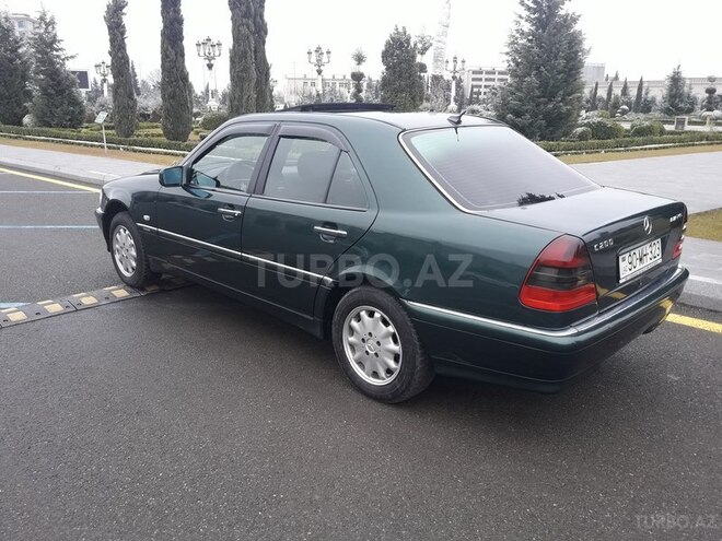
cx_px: 361
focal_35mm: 28
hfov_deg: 63.4
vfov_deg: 49.7
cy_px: 270
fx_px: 584
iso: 40
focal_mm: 3.7
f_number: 1.9
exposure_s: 1/100
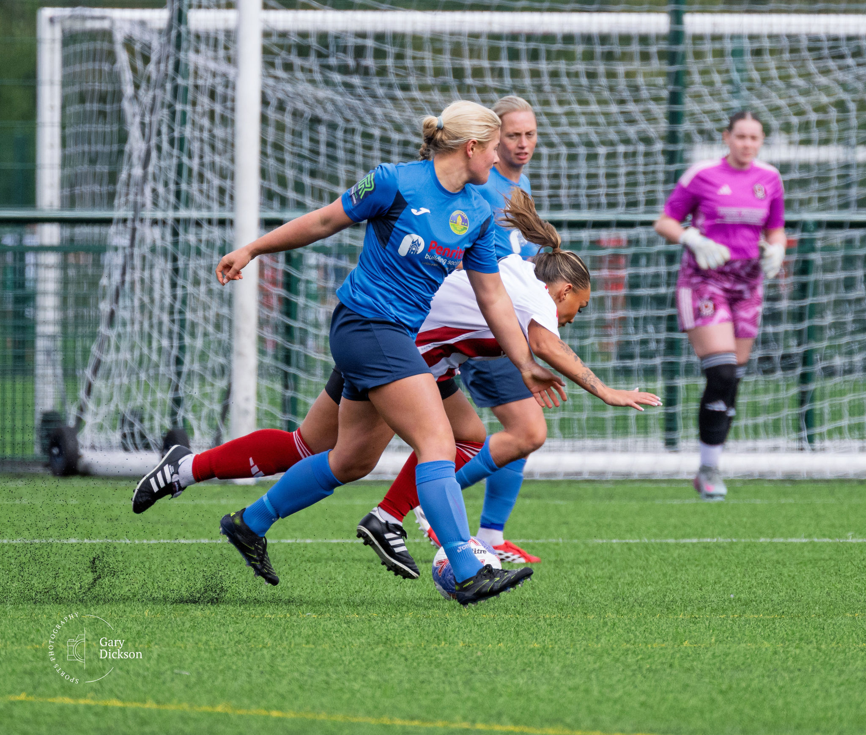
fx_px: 22046
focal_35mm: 840
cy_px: 260
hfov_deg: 2.3
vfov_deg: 1.9
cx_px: 452
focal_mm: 400
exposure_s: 1/2000
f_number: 5.6
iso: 800
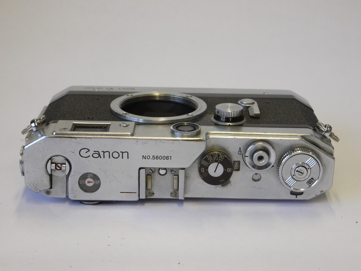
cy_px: 136
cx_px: 180
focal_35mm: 70
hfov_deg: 27.8
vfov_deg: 21.0
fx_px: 730
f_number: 10
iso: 400
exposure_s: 1/20
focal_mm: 35
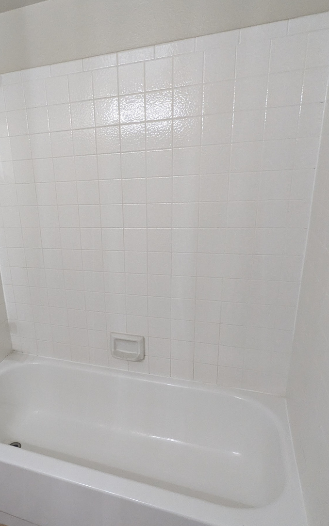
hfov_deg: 49.0
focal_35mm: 24
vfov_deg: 74.7
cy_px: 282
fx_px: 344
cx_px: 81
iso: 258
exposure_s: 1/60
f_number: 2.2
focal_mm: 2.35
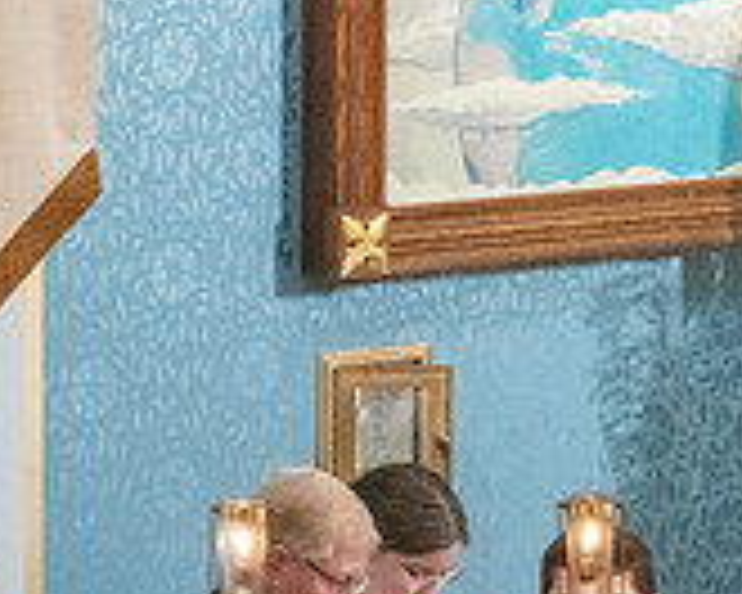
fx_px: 14494
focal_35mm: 660
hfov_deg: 2.9
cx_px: 693
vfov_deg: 2.3
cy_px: 776
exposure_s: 1/60
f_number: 11
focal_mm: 200
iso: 5000
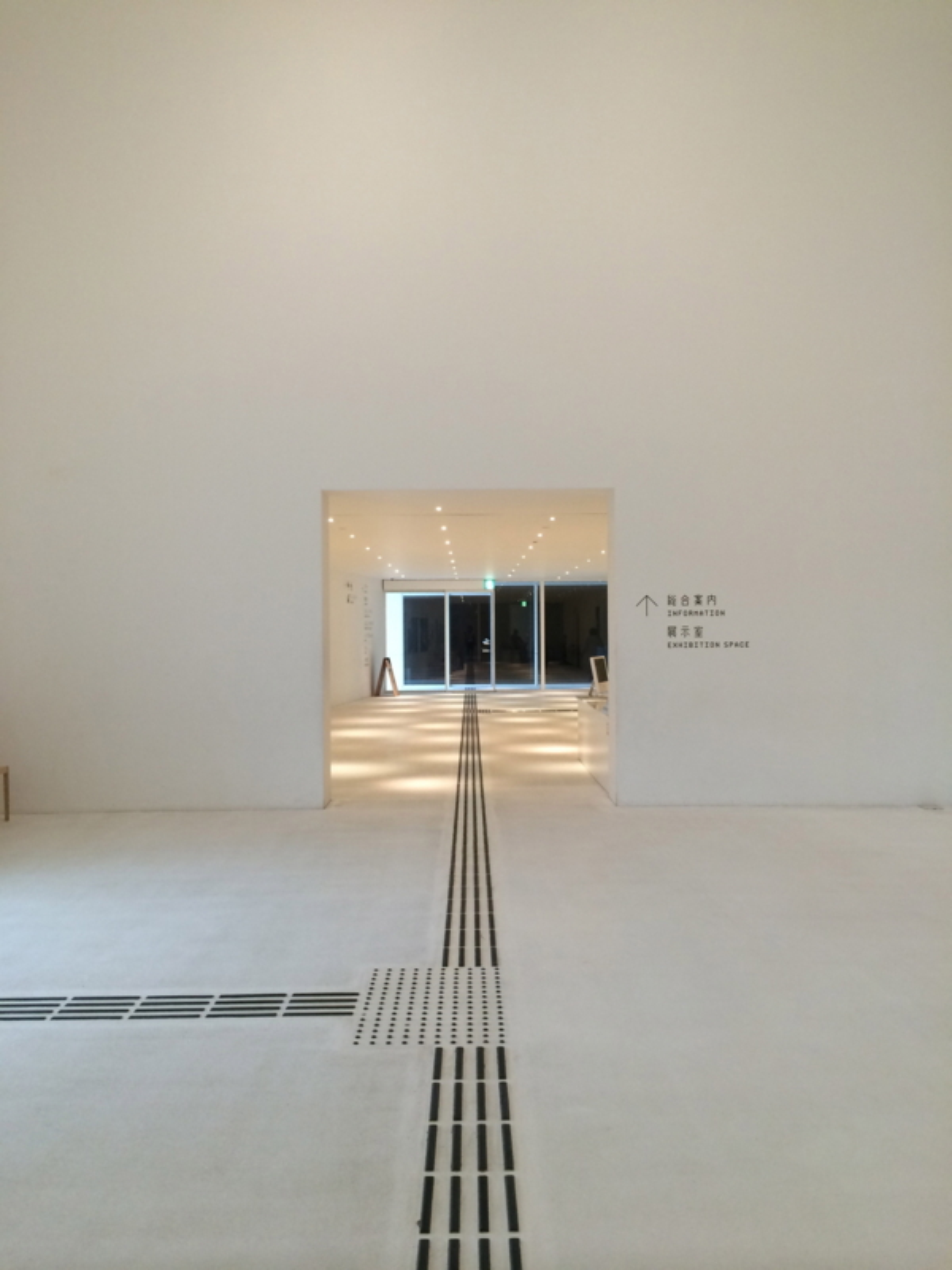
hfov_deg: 46.8
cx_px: 476
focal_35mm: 30
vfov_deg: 60.0
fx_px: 1100
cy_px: 635
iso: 64
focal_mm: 4.12
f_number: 2.2
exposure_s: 1/33
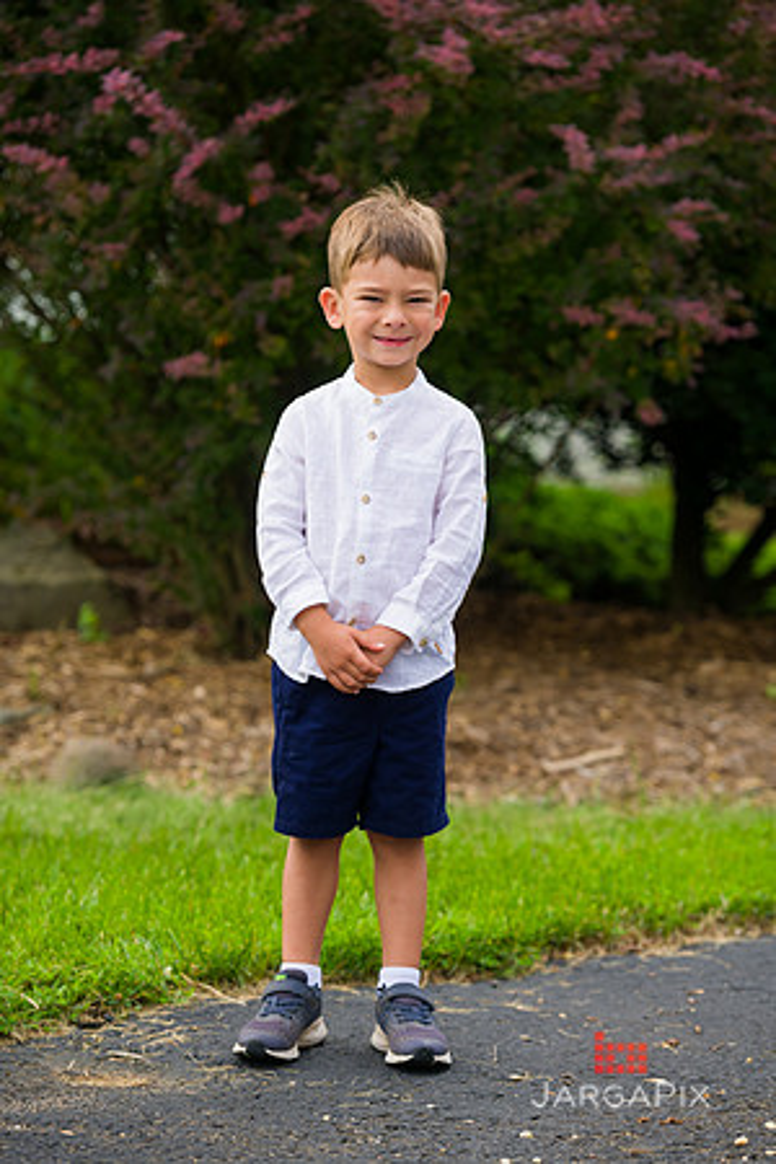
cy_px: 582
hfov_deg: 10.2
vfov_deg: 15.2
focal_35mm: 135
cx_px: 388
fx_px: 4365
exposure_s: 1/640
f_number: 4
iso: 200
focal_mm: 135
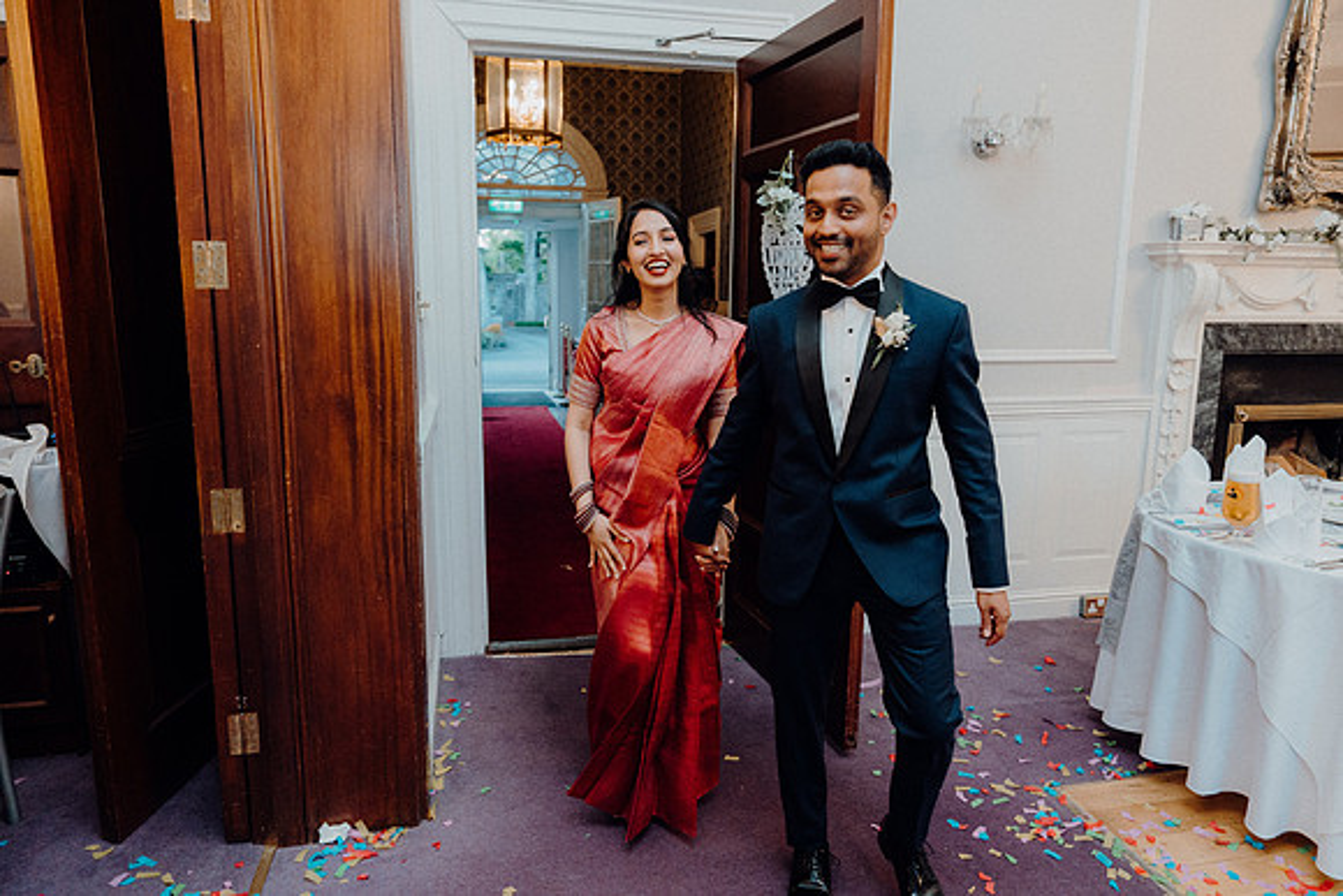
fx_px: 896
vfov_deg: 53.2
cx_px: 672
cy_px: 448
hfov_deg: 73.7
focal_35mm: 24
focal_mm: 24
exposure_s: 1/200
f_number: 3.5
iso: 2500
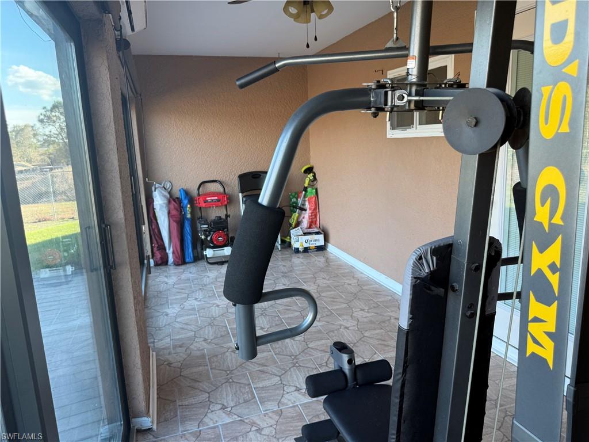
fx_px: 408
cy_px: 221
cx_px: 294
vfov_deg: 56.8
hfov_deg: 71.6
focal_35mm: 24
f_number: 1.78
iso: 80
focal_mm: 6.76
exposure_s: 1/127
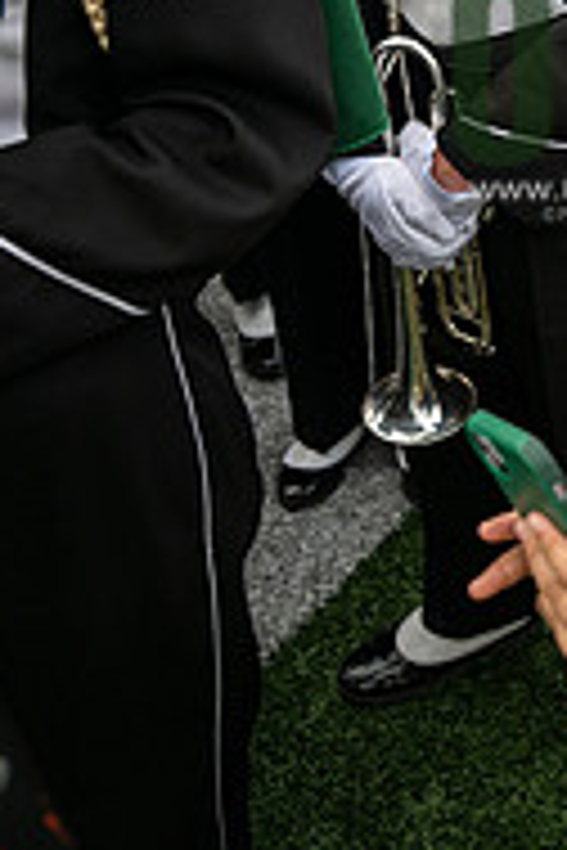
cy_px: 94
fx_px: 1347
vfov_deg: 33.3
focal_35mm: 57
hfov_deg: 22.2
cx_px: 652
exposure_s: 1/500
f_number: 2.8
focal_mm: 24
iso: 200
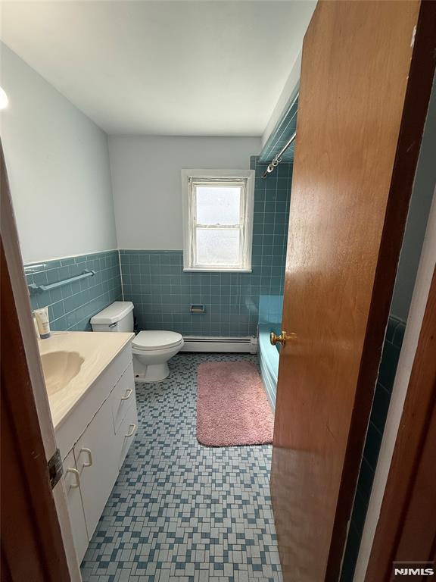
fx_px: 235
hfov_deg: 85.7
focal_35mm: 14
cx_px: 218
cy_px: 291
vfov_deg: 102.1
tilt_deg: -13.2
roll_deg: -1.0
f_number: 2.2
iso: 80
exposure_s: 1/120
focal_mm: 2.22
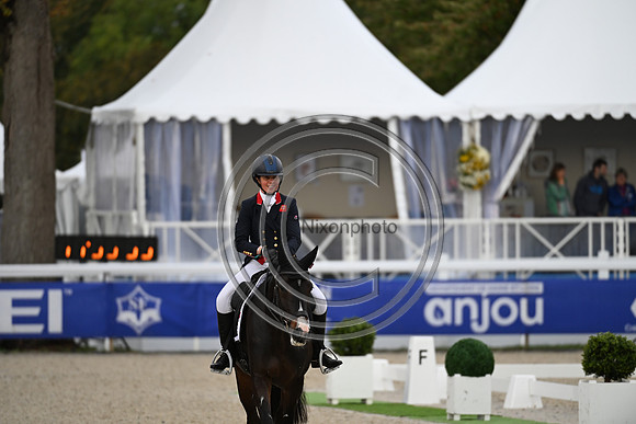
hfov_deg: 5.2
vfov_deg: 3.4
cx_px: 318
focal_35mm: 400
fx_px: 7068
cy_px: 212
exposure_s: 1/1000
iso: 560
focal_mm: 400
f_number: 4.5
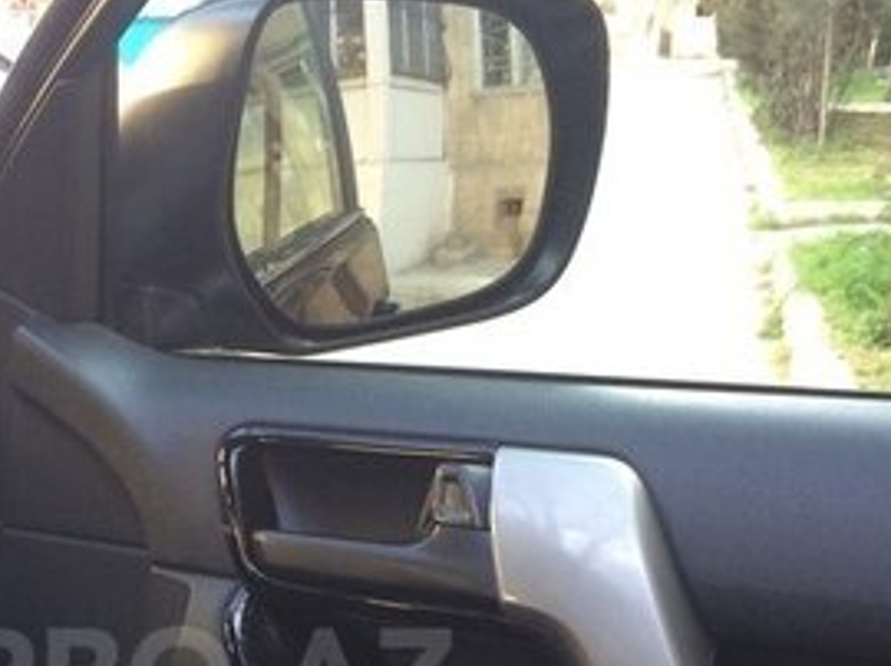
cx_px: 116
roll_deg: +0.4
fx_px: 1826
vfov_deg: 20.0
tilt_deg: -20.2
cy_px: 678
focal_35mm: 71
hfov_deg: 26.6
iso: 100
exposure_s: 1/33
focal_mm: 4.15
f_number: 2.2
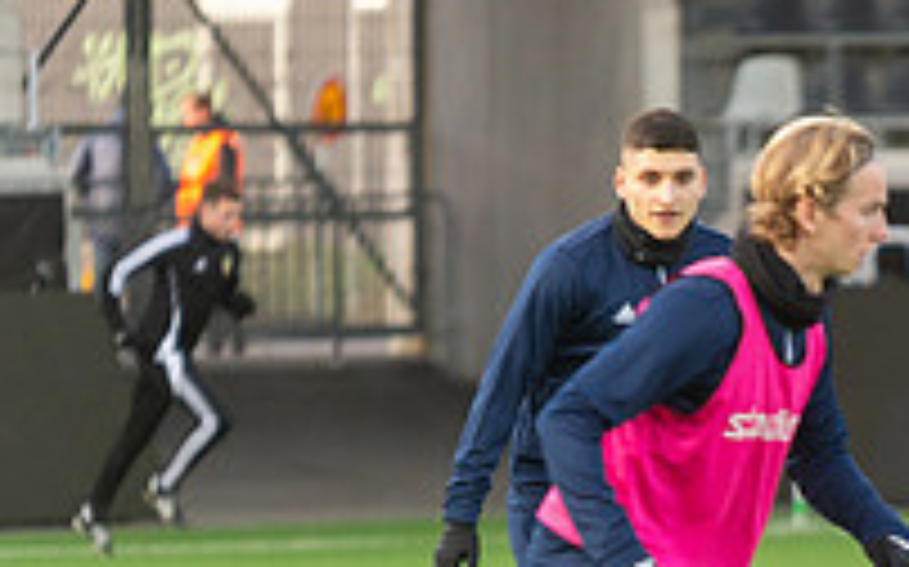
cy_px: 680
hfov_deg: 3.0
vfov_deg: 1.9
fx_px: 17431
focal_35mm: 704
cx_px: 940
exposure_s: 1/1600
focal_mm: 200
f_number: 2.8
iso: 2000
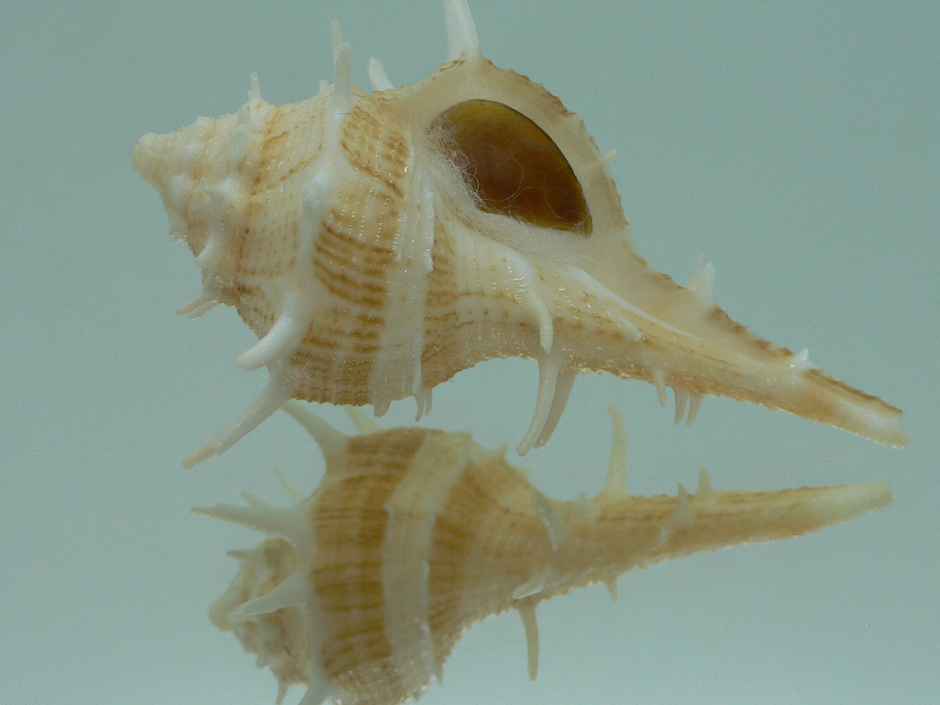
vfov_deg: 30.8
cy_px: 292
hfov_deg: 40.4
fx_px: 1276
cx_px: 497
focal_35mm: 47
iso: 80
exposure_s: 1/60
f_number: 2.8
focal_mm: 4.6
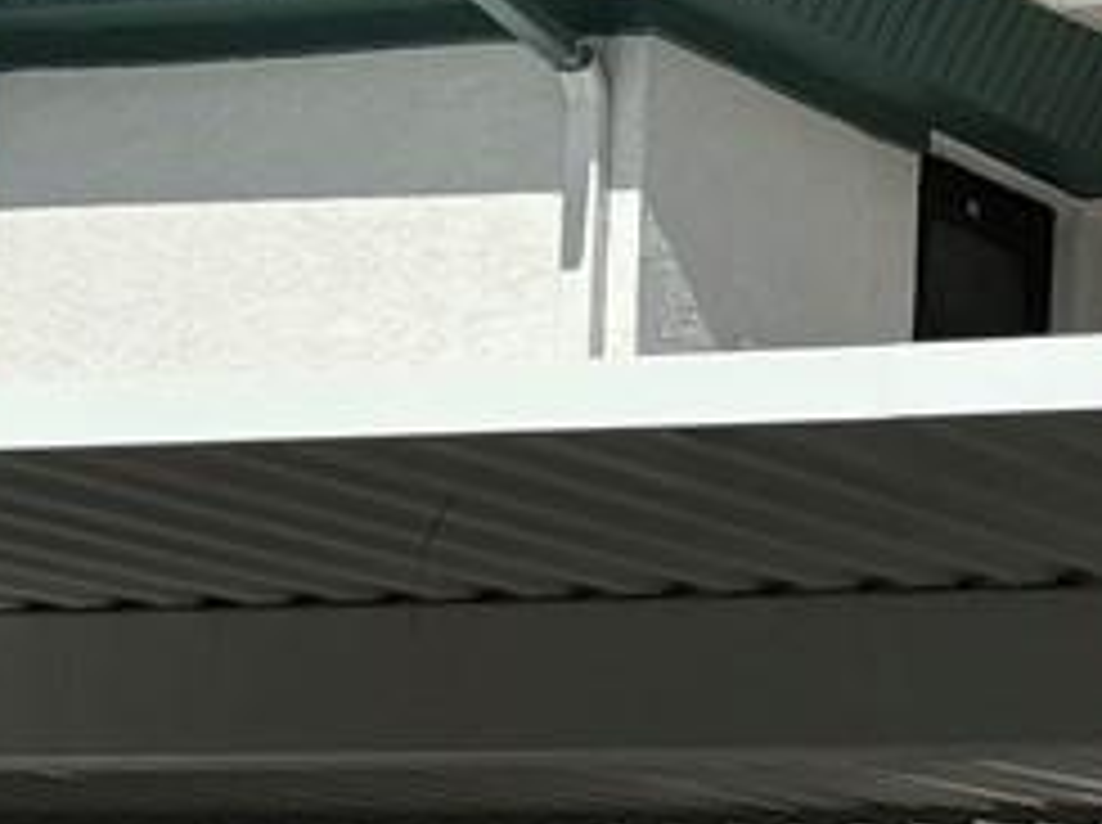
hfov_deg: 11.9
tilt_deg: +2.3
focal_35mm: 157
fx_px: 4991
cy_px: 1049
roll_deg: -2.1
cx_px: 1741
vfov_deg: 9.3
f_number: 1.78
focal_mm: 6.86
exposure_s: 1/6410
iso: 80
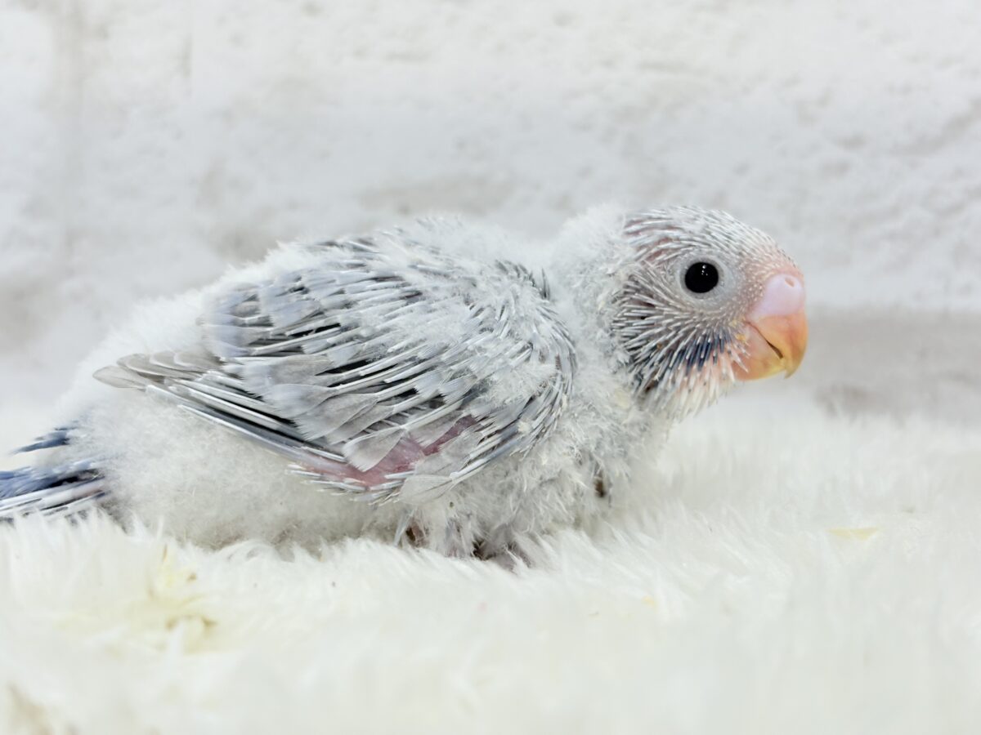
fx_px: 1474
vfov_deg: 28.0
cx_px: 490
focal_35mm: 52
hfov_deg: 36.8
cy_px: 368
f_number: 1.6
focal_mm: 5.96
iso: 80
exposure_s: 1/100
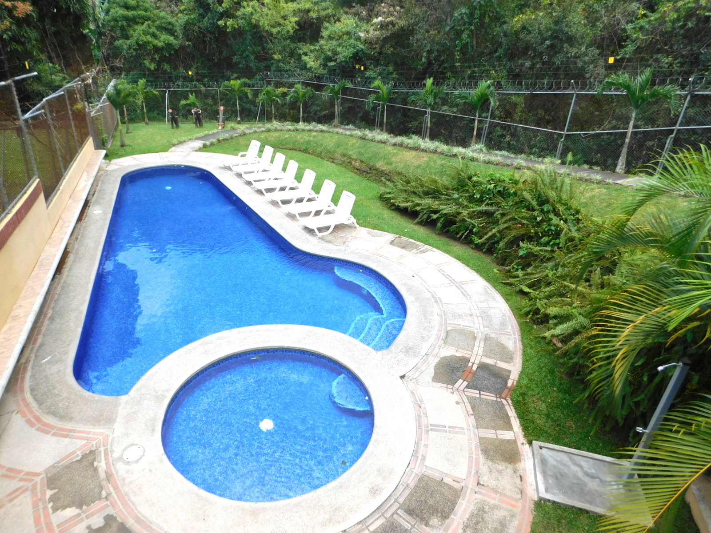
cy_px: 266
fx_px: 472
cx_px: 356
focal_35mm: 23
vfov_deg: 58.9
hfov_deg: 73.9
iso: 125
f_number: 3
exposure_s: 1/200
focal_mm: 4
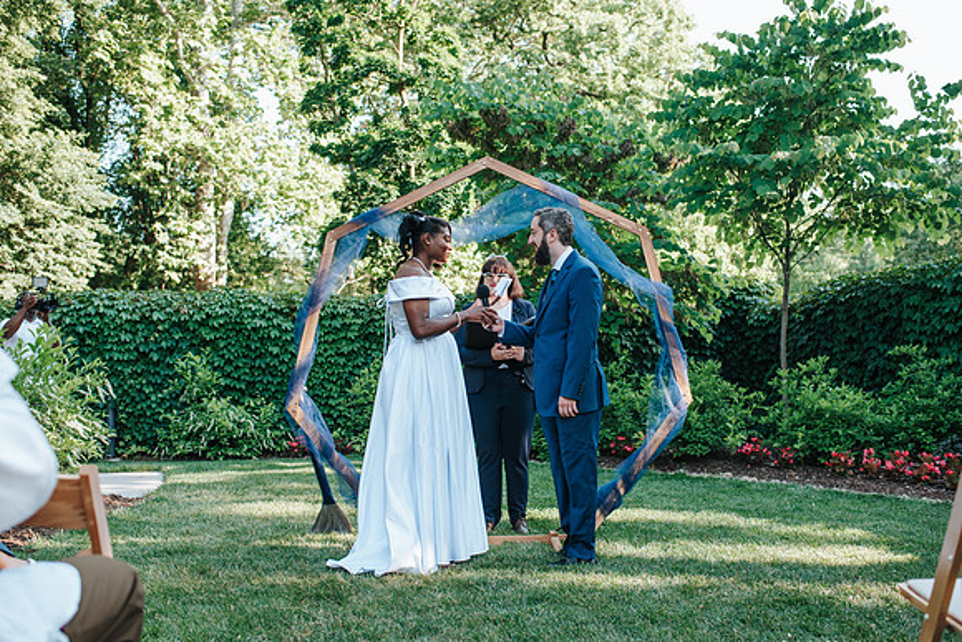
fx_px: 1021
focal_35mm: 38
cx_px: 500
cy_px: 321
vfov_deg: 34.9
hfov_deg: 50.4
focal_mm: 35
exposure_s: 1/500
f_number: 3.2
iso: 360
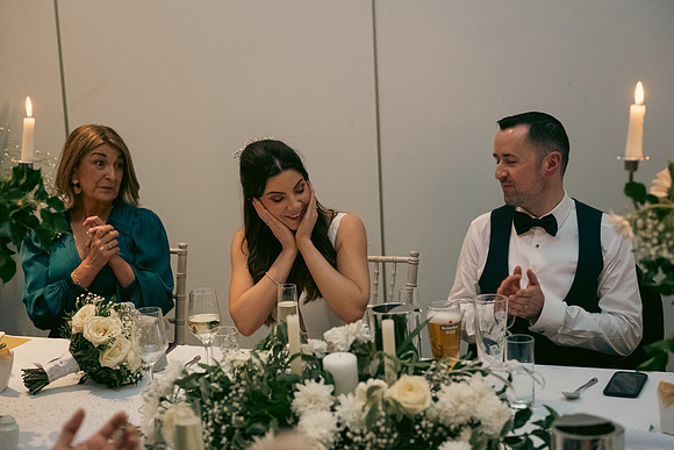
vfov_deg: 21.2
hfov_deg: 31.4
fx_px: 1200
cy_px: 225
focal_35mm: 64
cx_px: 337
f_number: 3.5
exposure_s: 1/160
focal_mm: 60
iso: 2000
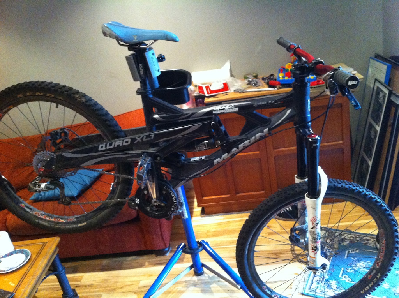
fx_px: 403
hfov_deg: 52.7
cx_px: 200
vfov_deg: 40.6
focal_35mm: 35
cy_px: 149
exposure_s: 1/15
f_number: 2.8
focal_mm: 3.85
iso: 640
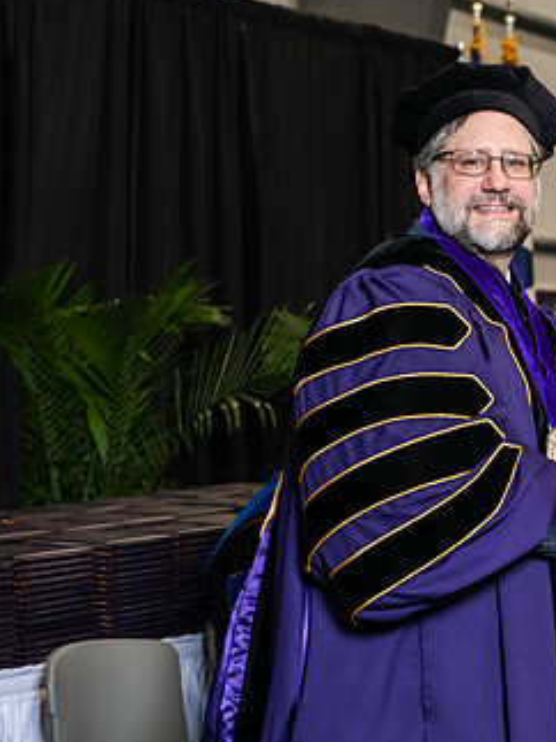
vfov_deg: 16.3
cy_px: 412
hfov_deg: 12.0
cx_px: 625
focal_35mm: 121
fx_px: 2593
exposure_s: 1/200
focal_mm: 70
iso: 2000
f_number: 5
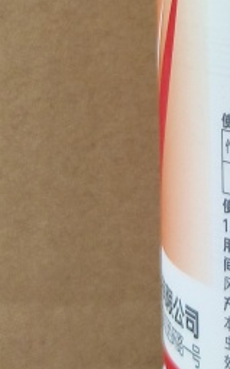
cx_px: 388
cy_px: -140
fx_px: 1025
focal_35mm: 102
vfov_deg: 18.6
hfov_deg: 12.0
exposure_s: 1/50
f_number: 1.88
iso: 405
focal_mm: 5.56
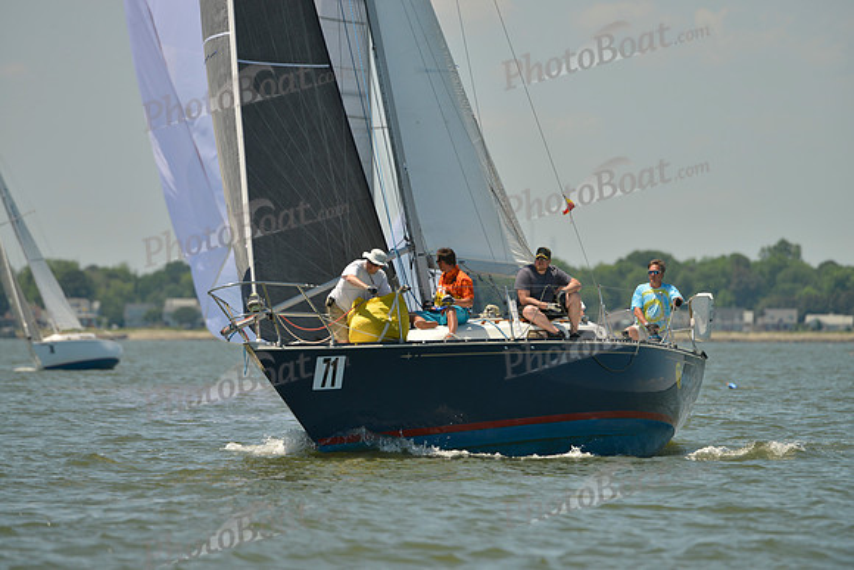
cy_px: 285
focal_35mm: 400
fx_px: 9491
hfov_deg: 5.2
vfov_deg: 3.4
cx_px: 427
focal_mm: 400
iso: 200
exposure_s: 1/1600
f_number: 5
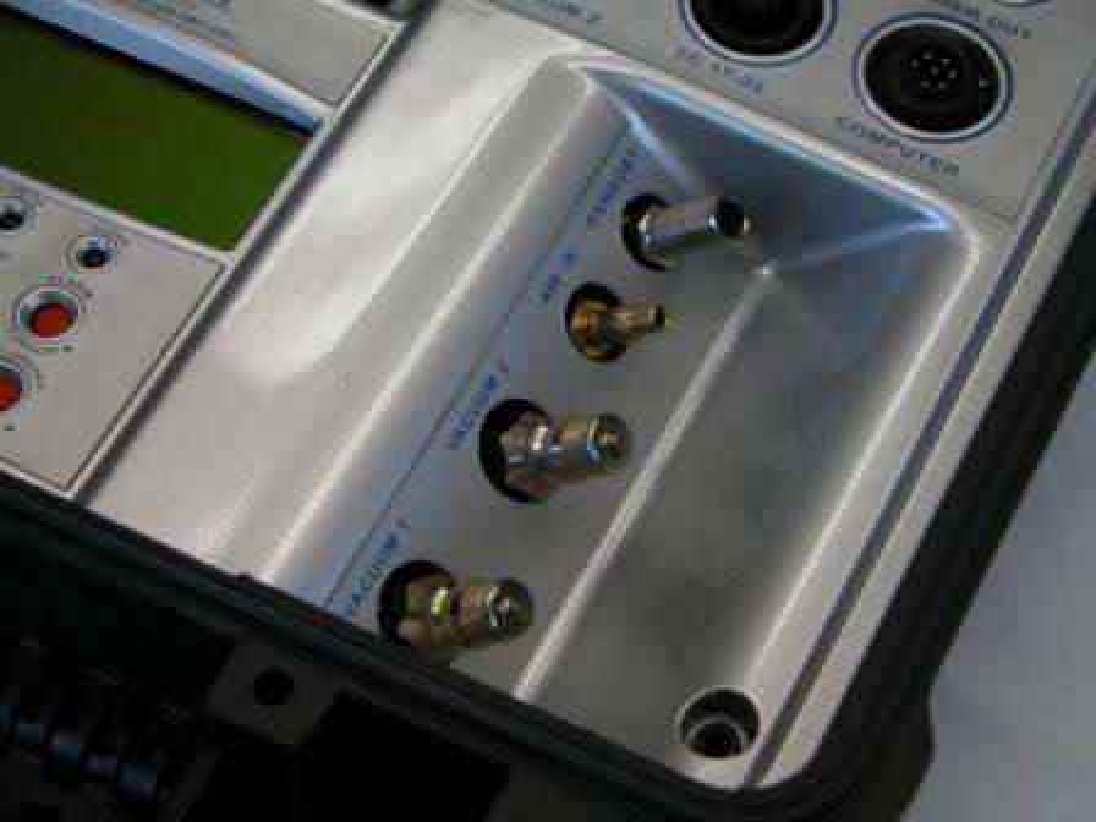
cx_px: 548
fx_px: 2786
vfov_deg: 16.8
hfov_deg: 22.3
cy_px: 411
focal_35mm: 88
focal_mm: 22.3
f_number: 3.5
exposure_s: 1/52.8
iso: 100
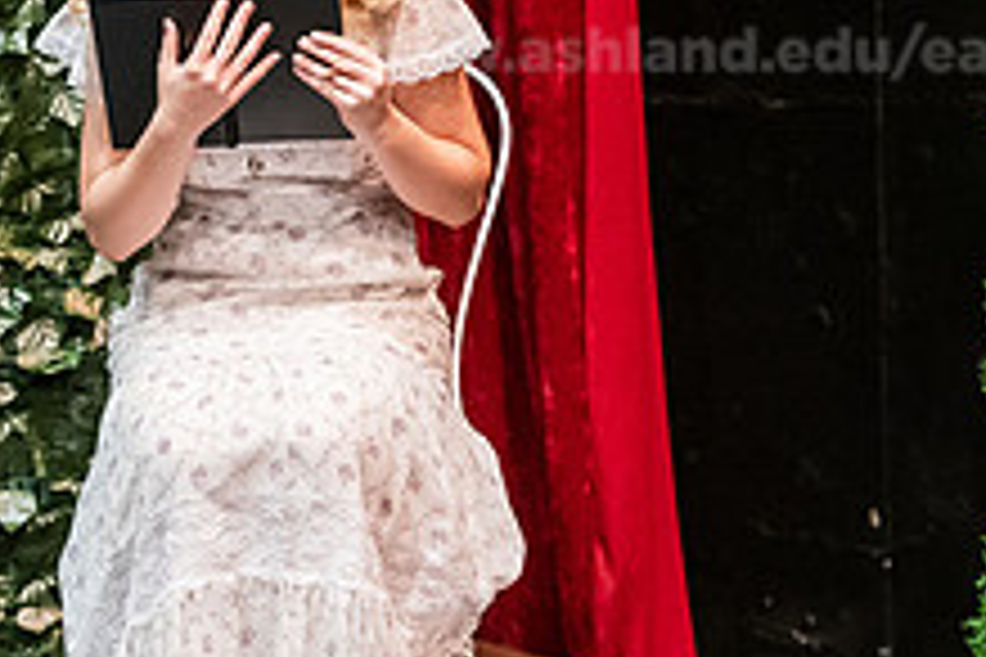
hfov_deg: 7.9
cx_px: 144
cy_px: 146
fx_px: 7093
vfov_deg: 5.3
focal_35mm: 259
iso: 3200
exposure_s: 1/200
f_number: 3.2
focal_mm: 98
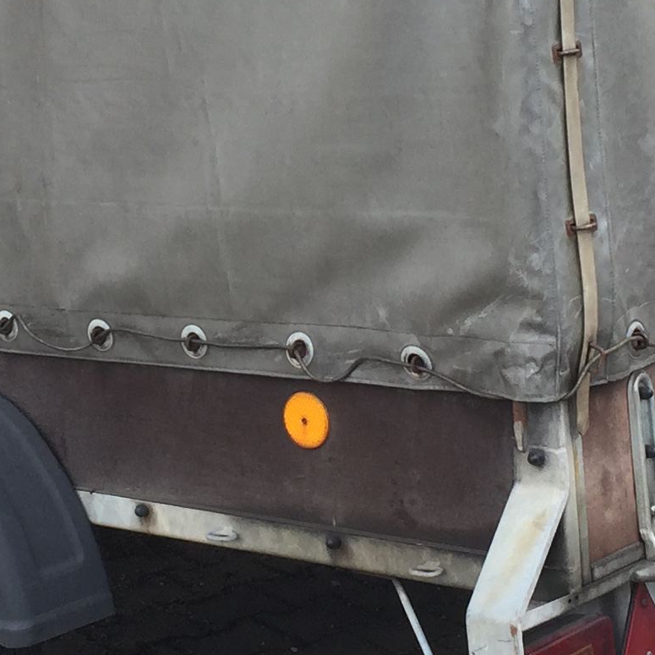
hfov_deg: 16.0
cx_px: 143
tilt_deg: -7.9
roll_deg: -1.5
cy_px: 159
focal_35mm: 108
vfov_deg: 16.0
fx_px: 2312
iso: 32
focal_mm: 4.15
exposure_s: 1/321
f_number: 2.2
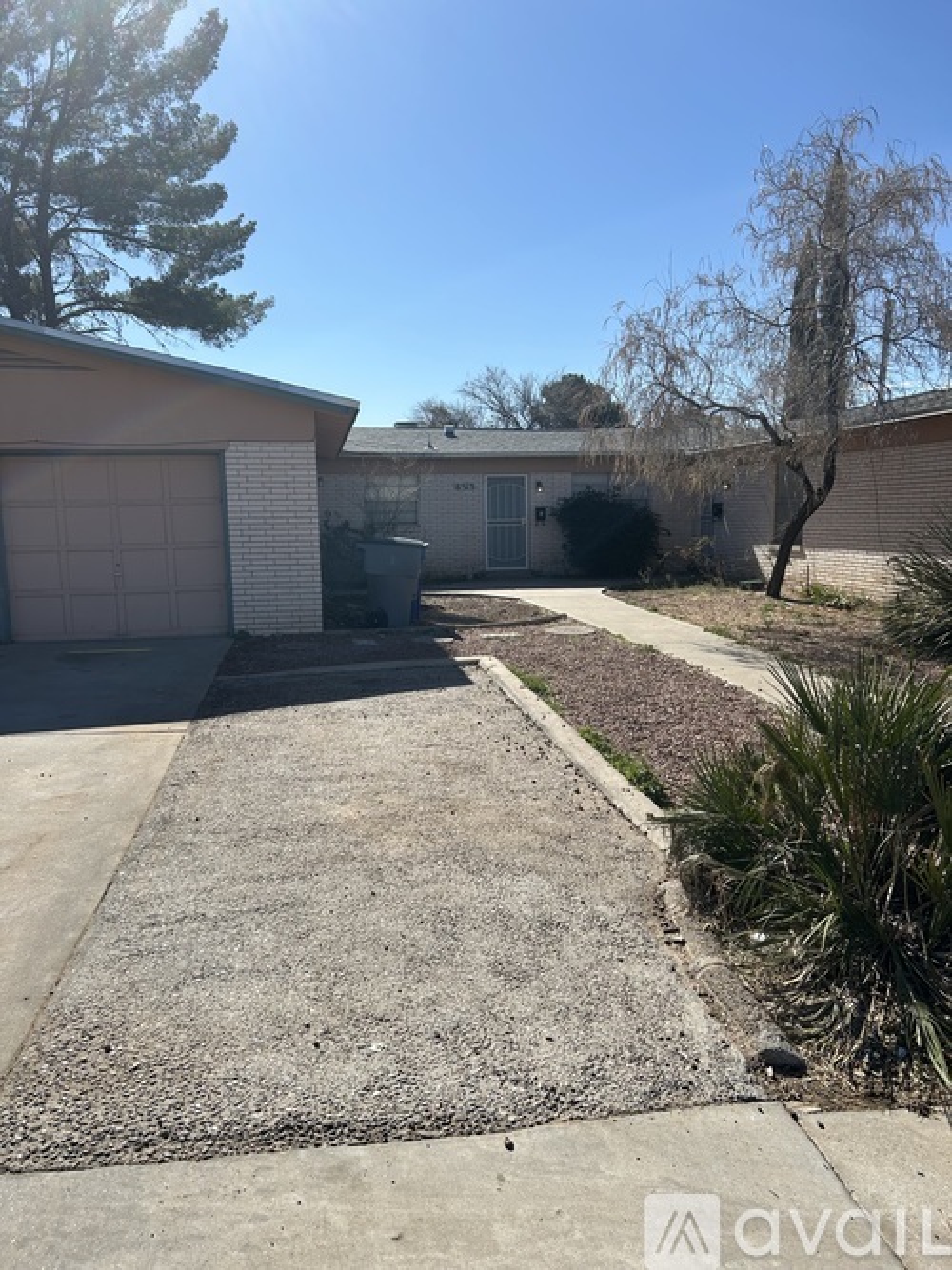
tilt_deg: -6.7
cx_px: 476
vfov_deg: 67.3
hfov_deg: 53.0
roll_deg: +1.8
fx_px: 954
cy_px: 635
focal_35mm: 26
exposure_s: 1/5587
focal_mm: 5.7
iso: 50
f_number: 1.5
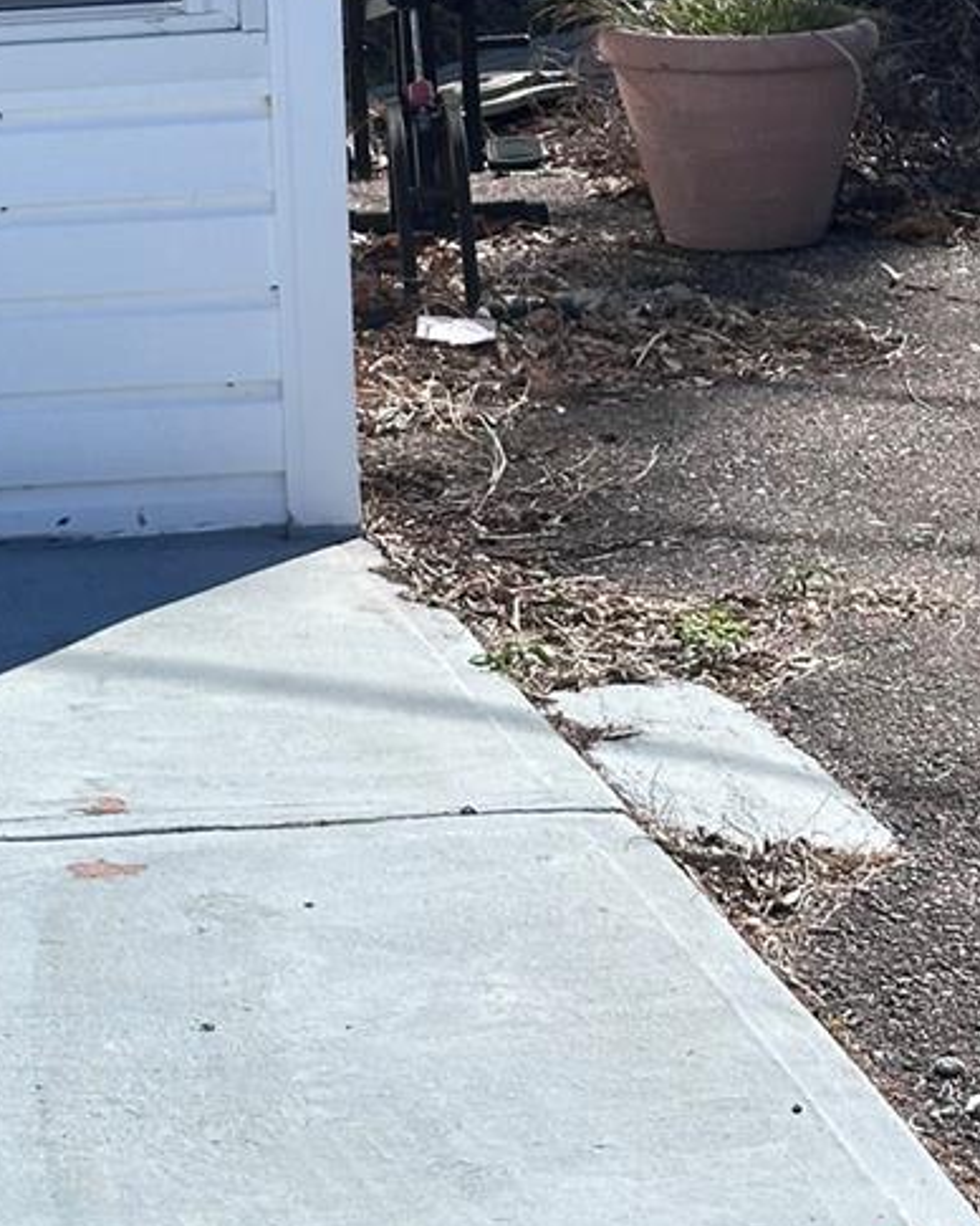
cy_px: -96
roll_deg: +2.2
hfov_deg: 13.1
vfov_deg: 16.1
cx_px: 28
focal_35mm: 116
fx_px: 4206
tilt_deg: -5.3
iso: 64
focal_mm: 6.86
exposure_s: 1/3257
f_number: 1.78
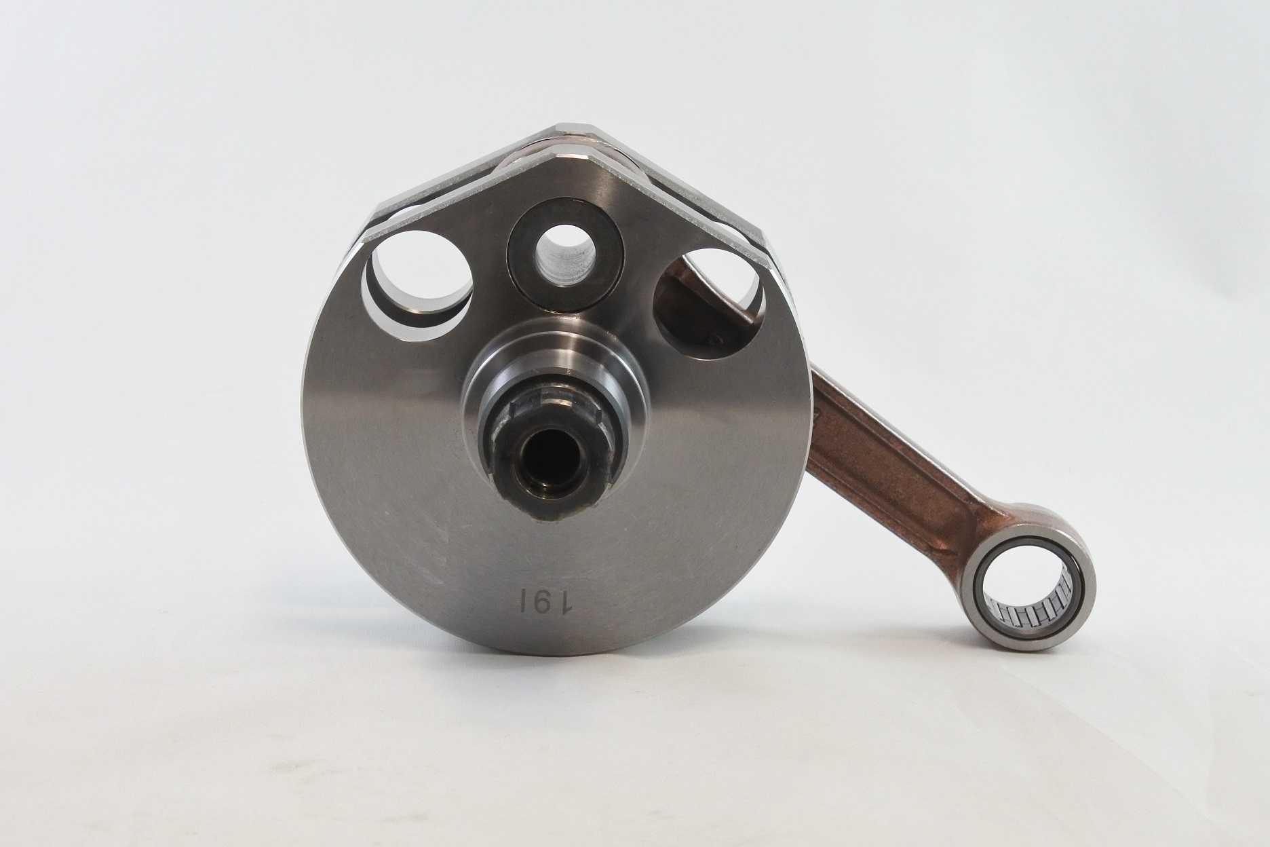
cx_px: 635
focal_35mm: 69
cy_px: 424
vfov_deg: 19.7
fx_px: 2434
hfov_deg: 29.2
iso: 720
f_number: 5.3
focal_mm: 25.6
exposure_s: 1/125
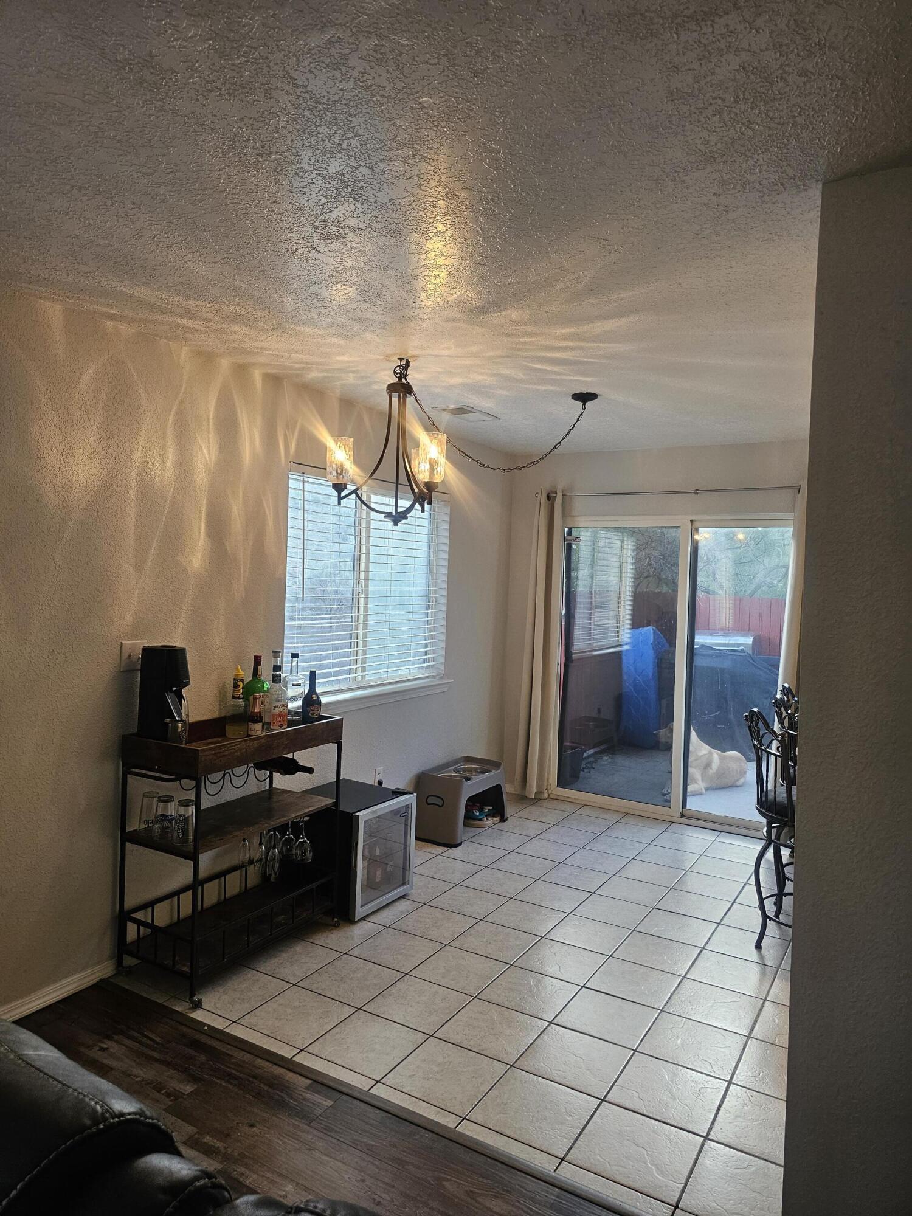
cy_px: 608
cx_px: 456
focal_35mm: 23
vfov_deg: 73.9
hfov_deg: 58.9
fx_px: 808
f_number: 1.7
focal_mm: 6.3
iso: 160
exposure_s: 1/120
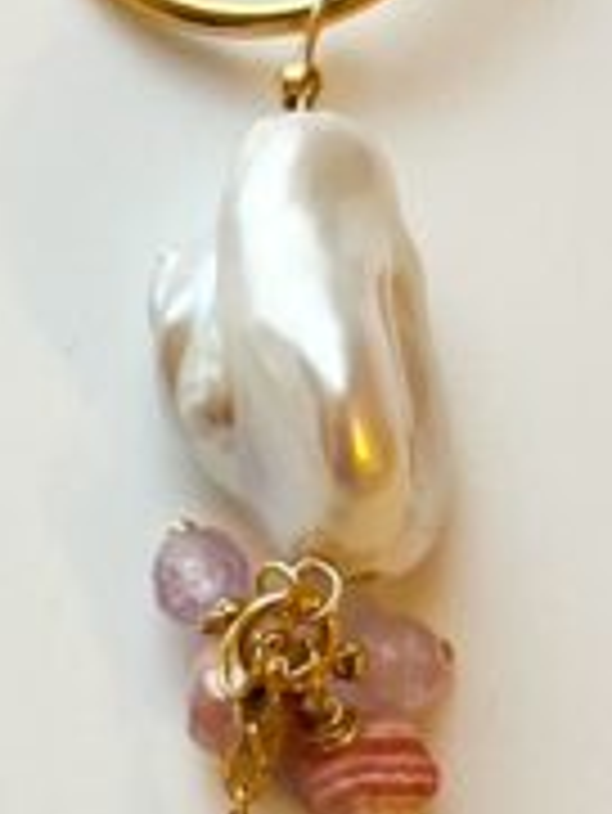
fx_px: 3461
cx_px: -108
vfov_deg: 13.1
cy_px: 922
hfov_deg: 10.0
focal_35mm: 147
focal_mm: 5.1
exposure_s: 1/100
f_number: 1.6
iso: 125
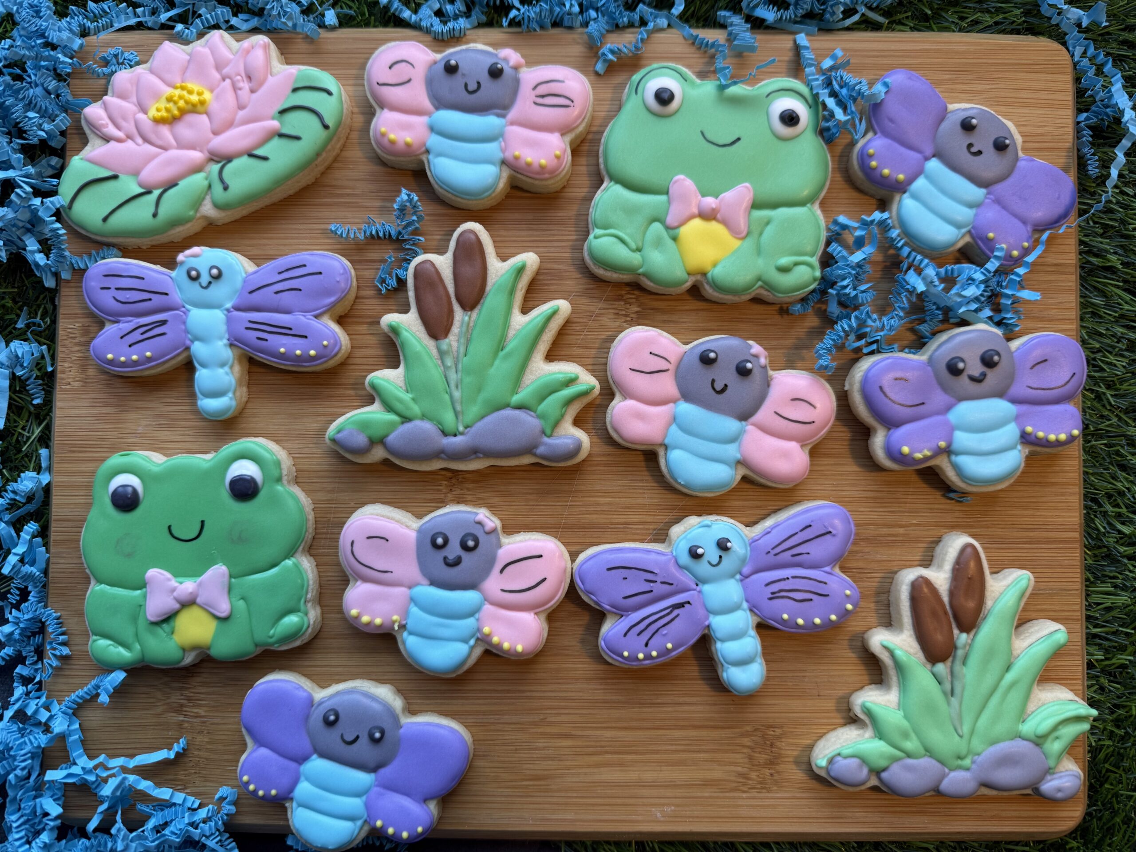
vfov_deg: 56.8
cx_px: 568
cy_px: 426
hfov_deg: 71.6
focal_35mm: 24
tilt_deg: -86.0
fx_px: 788
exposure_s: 1/124
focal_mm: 6.76
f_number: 1.78
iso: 50
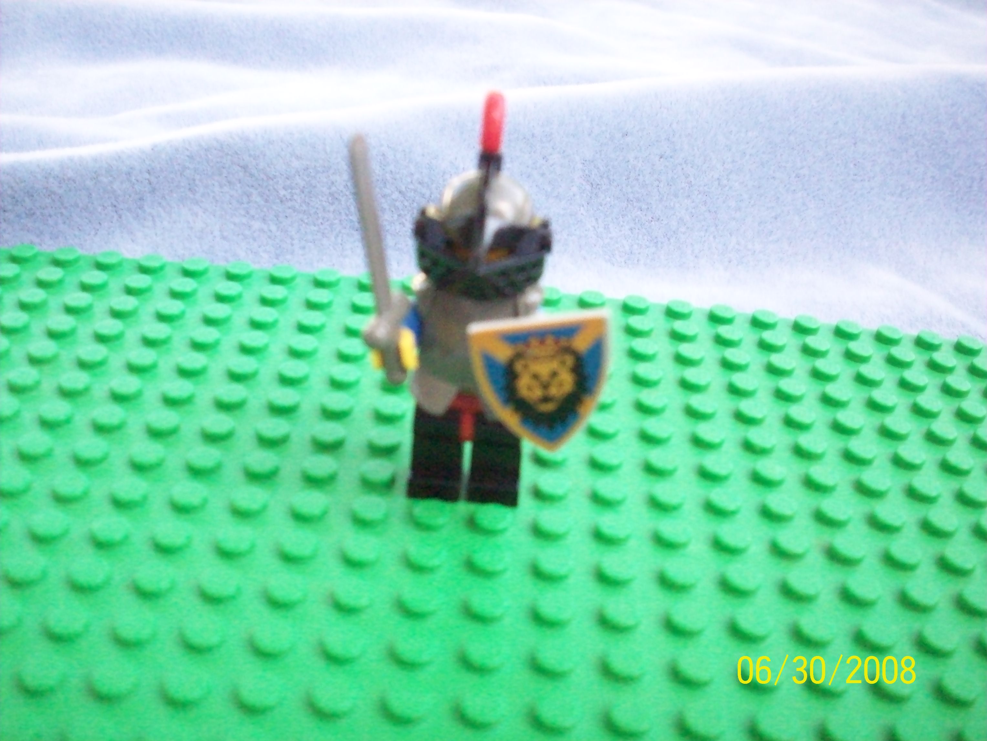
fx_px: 1055
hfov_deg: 50.1
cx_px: 494
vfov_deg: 38.7
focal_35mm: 37
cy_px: 370
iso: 800
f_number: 2.8
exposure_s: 1/740
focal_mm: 6.2
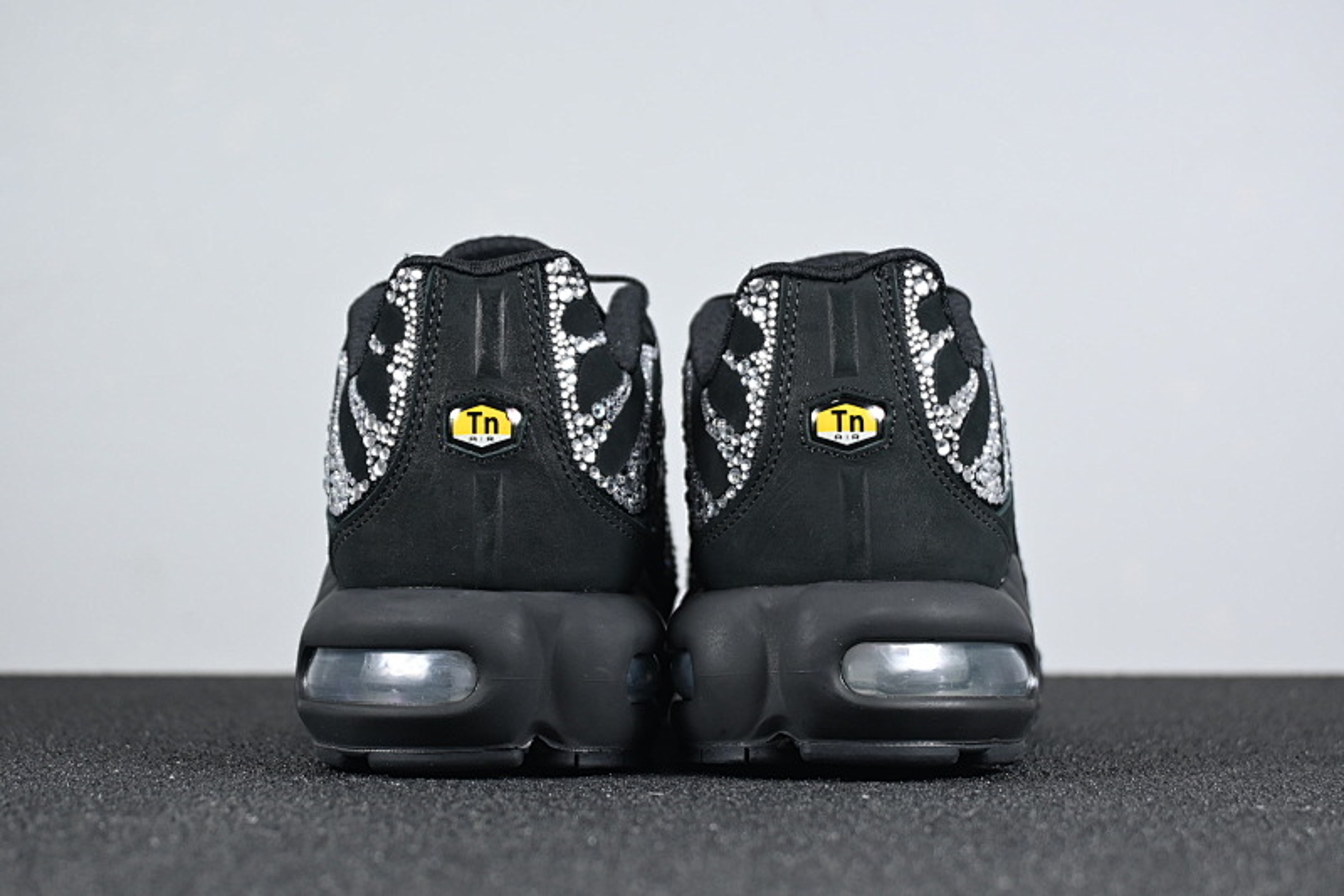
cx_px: 672
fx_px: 2239
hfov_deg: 33.4
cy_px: 448
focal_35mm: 60
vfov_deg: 22.6
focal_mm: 40
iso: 900
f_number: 5.6
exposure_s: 1/125
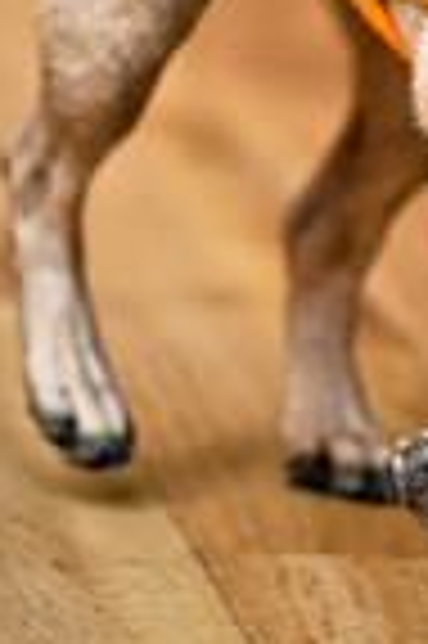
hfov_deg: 2.8
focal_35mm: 497
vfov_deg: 4.1
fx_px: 8876
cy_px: -162
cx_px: 624
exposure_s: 1/200
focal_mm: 105
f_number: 2.8
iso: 200
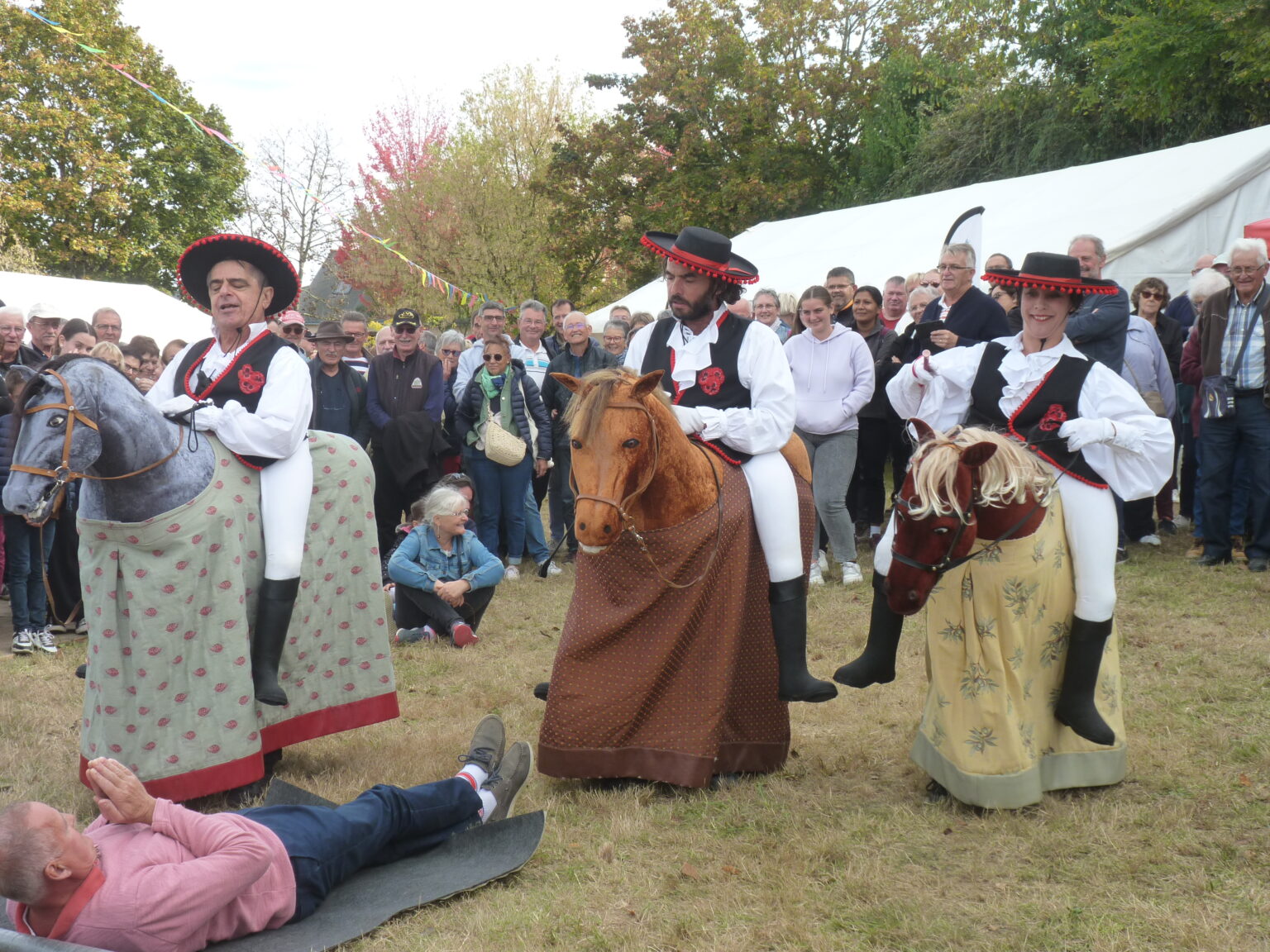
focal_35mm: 53
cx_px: 635
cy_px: 476
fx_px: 1944
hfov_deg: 36.2
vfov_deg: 27.5
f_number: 4
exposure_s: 1/250
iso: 125
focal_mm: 9.5
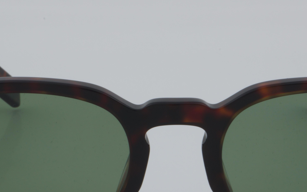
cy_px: 155
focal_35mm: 147
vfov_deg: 8.9
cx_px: 174
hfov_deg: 14.2
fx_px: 1229
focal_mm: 55
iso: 100
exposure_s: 1/4
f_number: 32
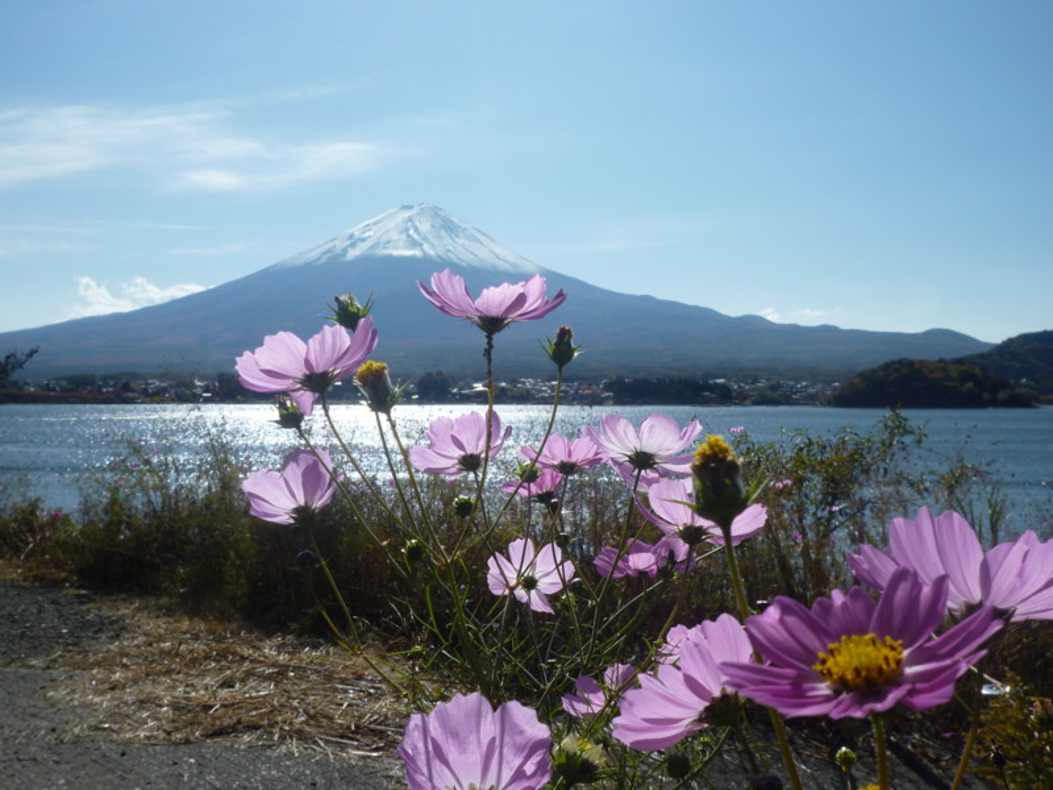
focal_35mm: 42
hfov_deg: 44.8
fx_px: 1278
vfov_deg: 34.3
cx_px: 526
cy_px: 395
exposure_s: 1/800
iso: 80
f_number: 5.6
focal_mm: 7.3
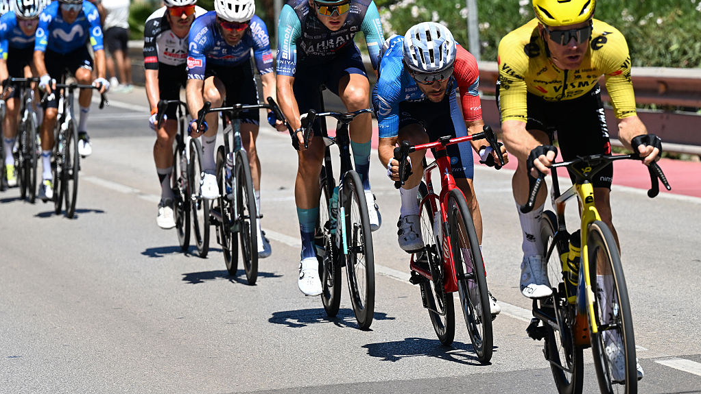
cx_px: 350
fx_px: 5112
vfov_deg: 4.4
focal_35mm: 275
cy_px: 172
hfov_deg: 7.8
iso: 320
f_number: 6.3
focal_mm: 175
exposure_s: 1/1600
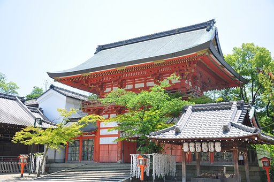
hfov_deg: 46.5
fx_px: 319
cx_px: 137
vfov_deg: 31.8
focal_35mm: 42
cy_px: 91
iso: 200
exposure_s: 1/100
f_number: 5
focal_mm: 28
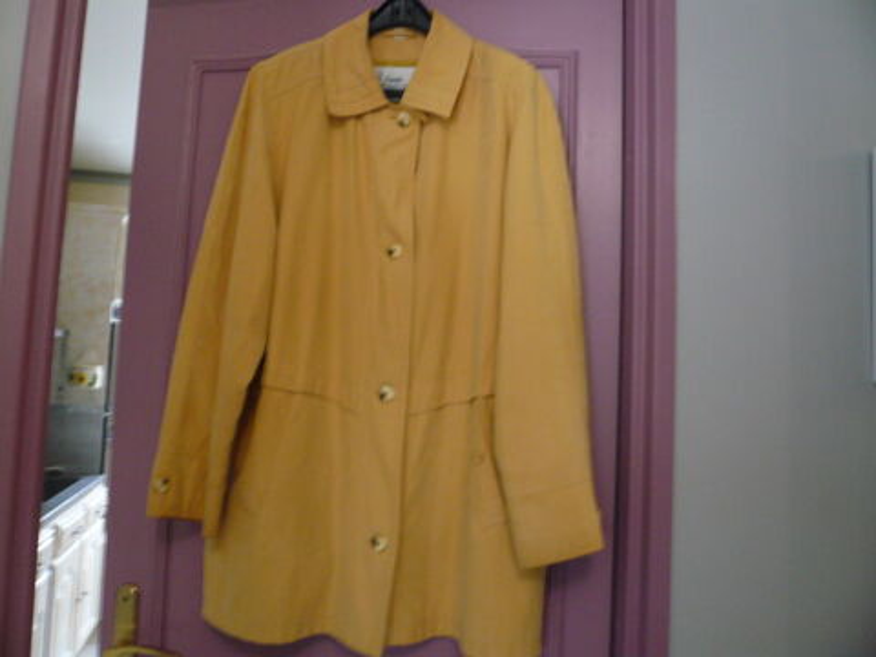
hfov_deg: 63.4
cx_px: 438
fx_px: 709
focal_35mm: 28
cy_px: 328
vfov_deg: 49.7
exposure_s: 1/8
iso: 200
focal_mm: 4.6
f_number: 2.8
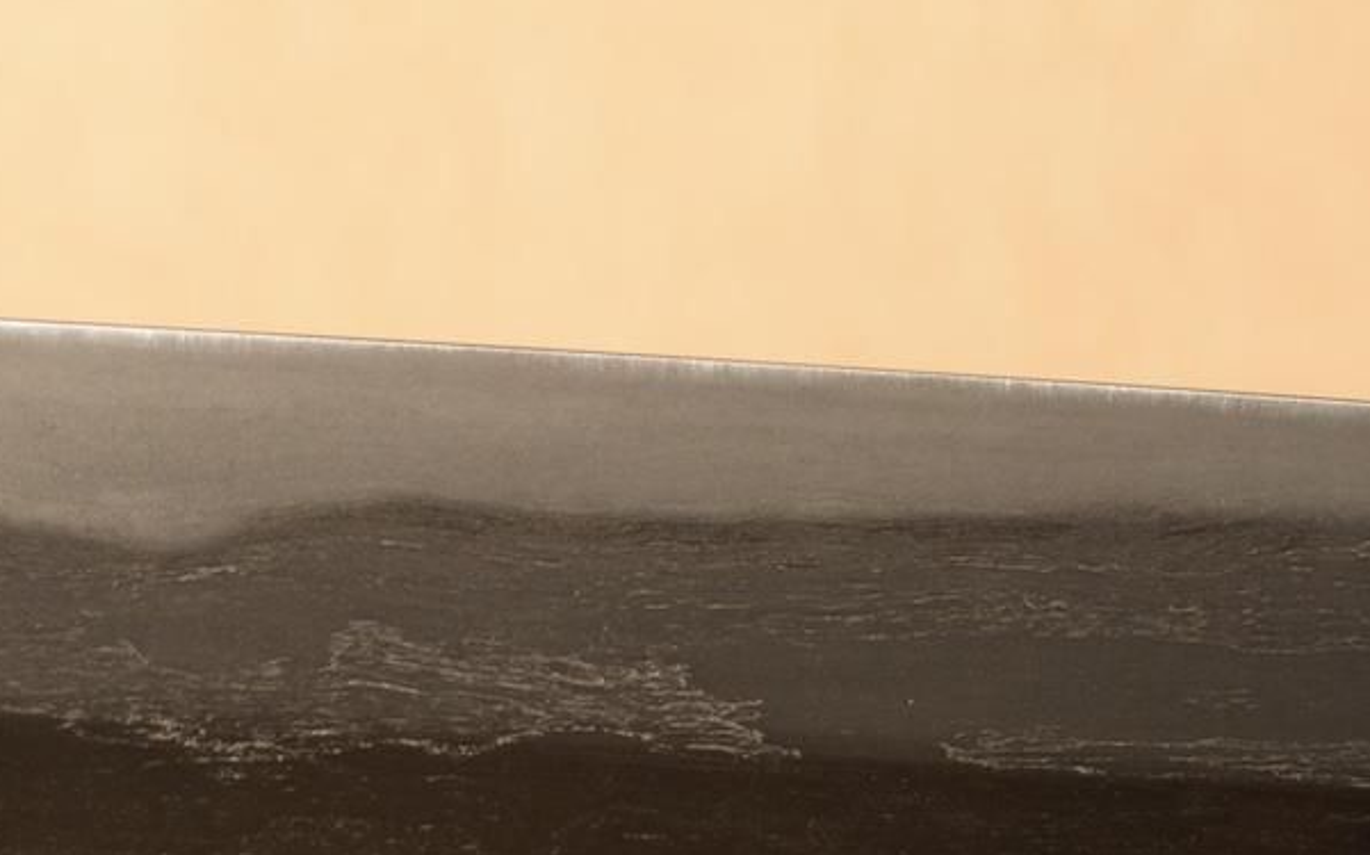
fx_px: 12621
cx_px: 230
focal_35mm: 338
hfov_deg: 6.2
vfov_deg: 3.9
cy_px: 393
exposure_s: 1/1.6
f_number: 11
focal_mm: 95
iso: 400
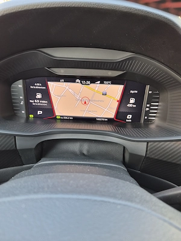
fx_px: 160
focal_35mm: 23
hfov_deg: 58.9
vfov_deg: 73.9
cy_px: 120
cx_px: 90
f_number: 1.8
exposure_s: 1/56.2
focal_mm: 5.4
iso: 80
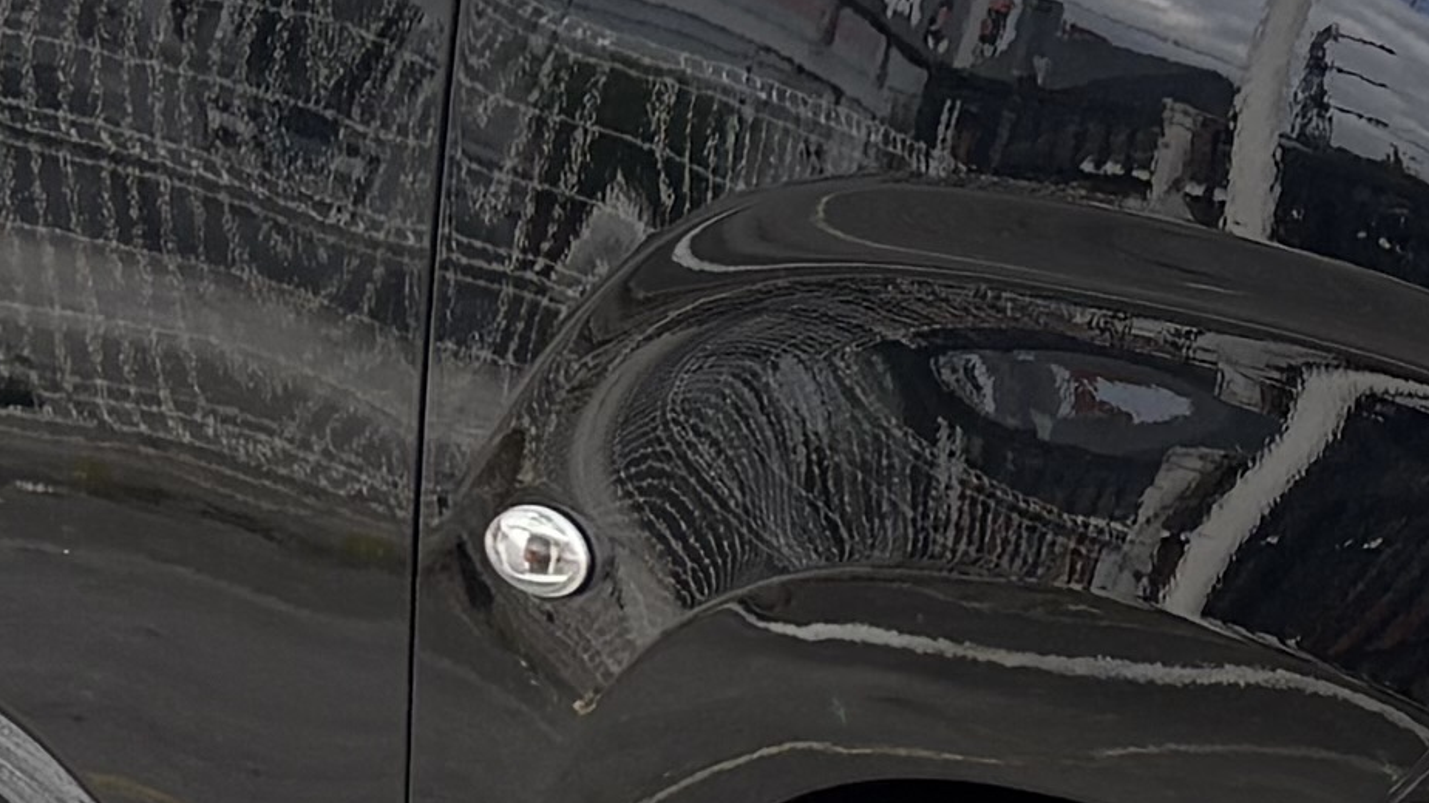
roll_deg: -0.3
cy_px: 435
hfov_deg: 12.0
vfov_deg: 6.9
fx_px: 6630
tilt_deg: -9.1
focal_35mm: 175
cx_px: 1792
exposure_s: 1/933
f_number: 1.6
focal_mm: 5.96
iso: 50
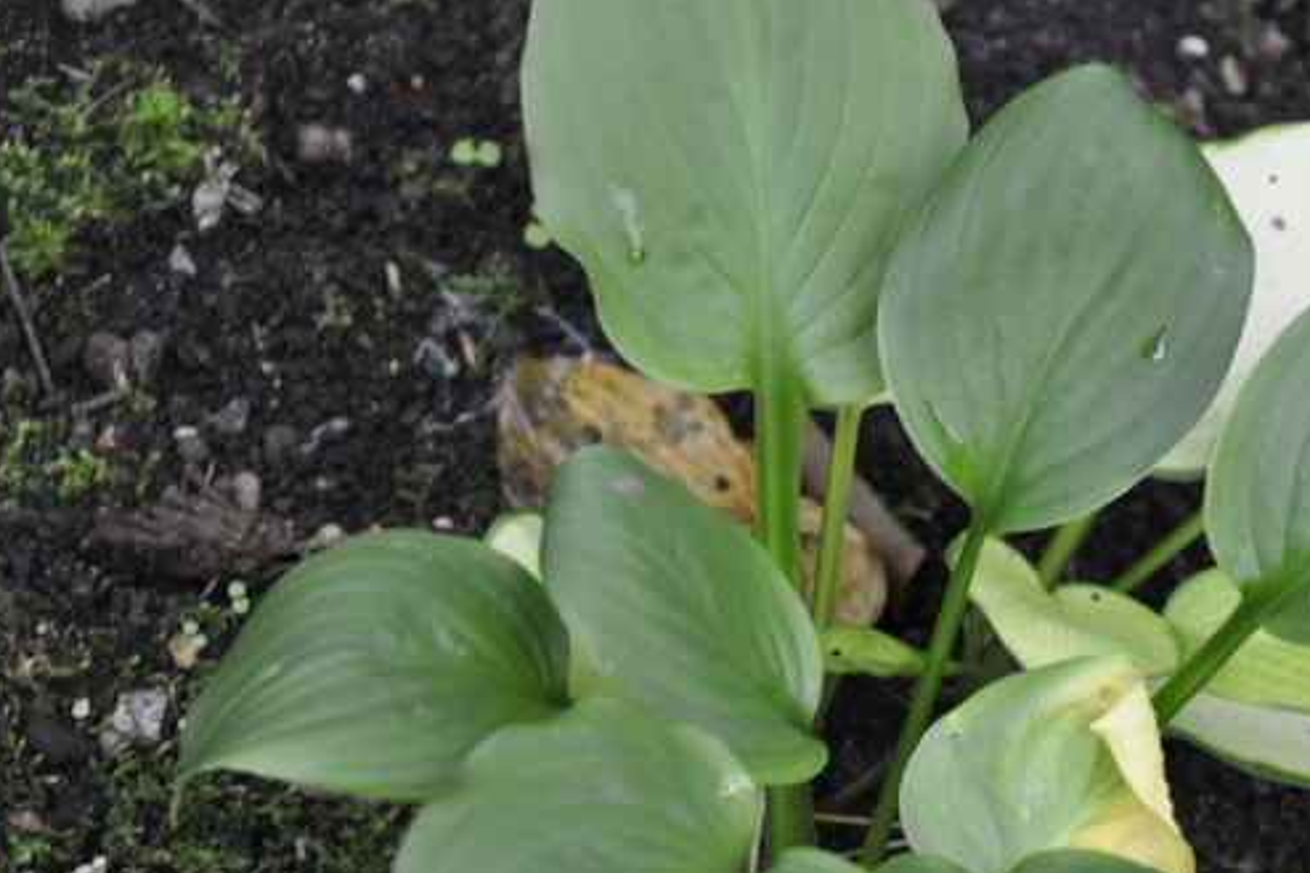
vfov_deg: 5.4
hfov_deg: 8.1
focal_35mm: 255
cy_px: 491
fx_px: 9269
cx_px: 941
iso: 1600
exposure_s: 1/125
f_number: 5.6
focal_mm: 105
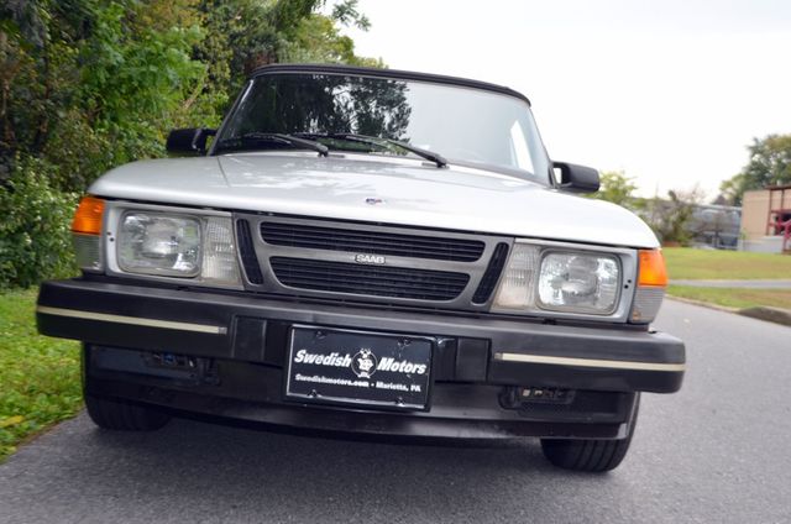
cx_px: 396
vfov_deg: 34.1
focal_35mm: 39
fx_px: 855
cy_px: 262
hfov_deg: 49.6
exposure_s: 1/200
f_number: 4.2
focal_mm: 26
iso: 160
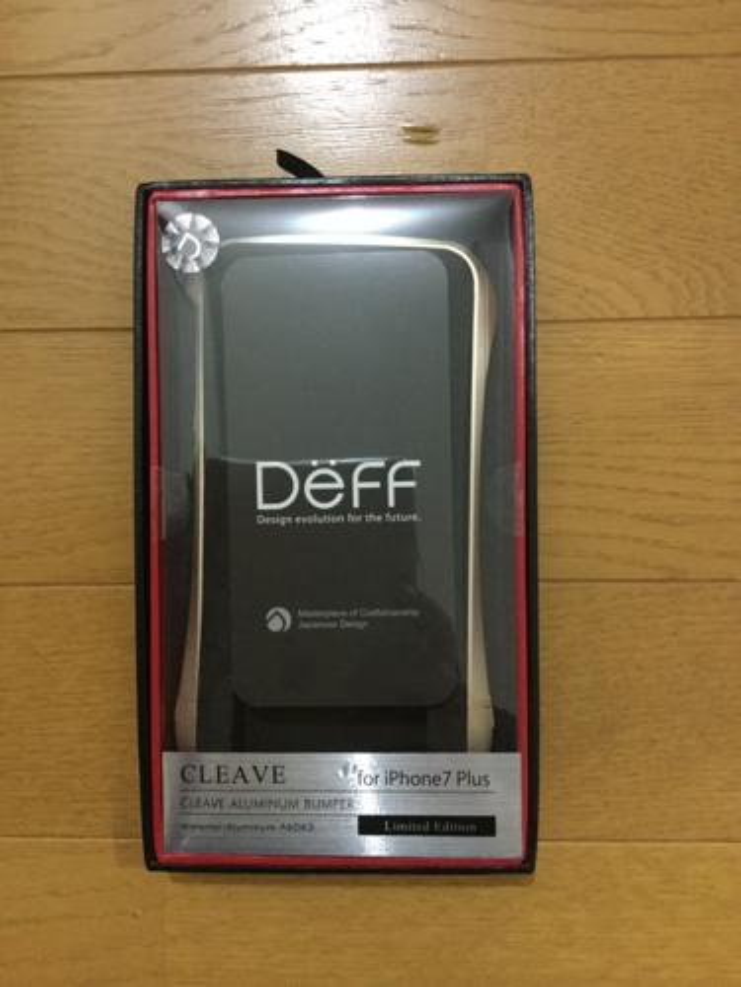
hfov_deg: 45.4
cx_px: 370
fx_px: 885
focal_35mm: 31
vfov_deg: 58.4
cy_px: 494
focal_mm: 3.3
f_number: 2.4
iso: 320
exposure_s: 1/15
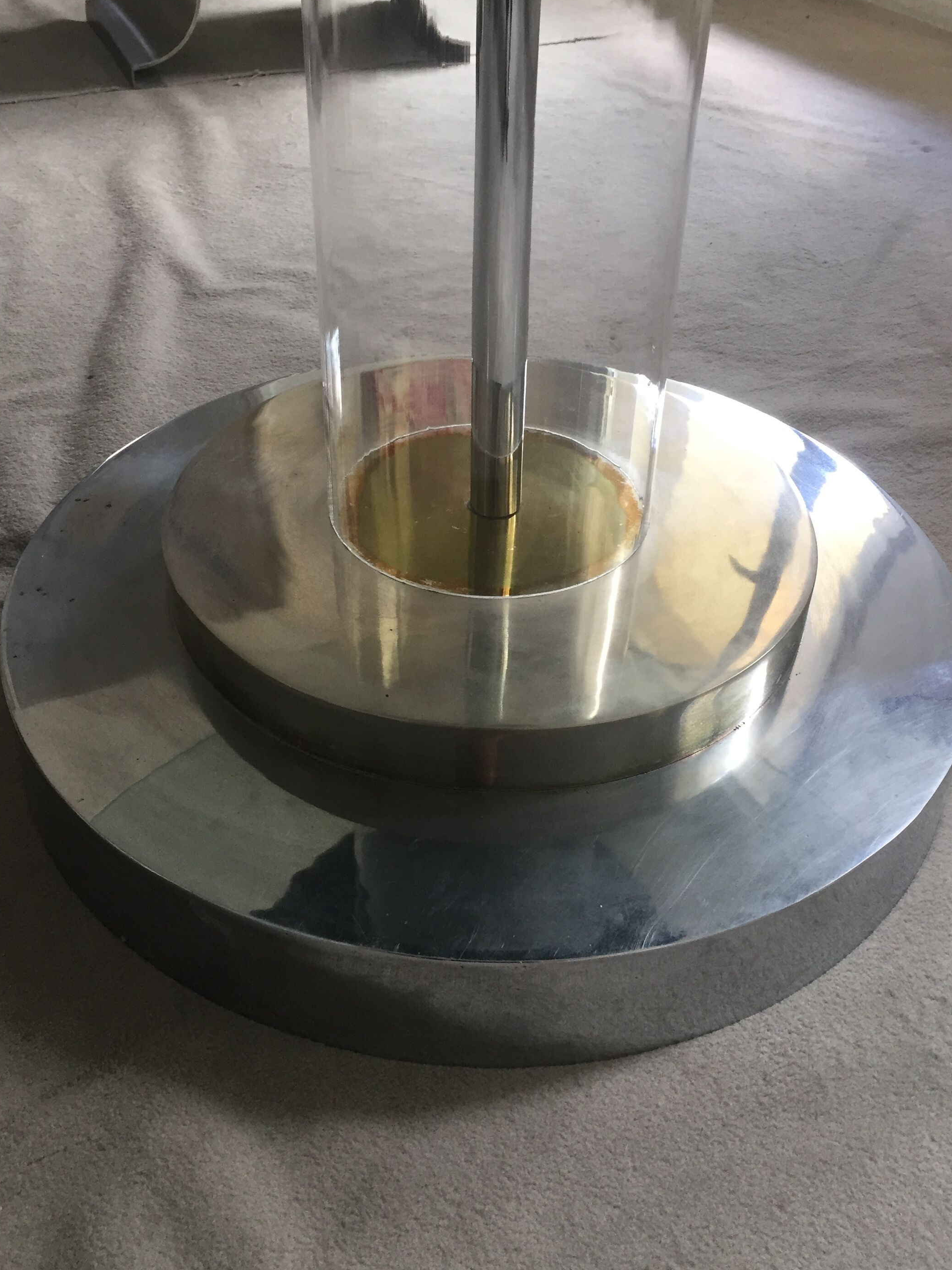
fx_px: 1247
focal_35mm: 34
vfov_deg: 53.8
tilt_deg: -35.8
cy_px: 556
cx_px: 494
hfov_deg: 41.8
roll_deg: -2.4
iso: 64
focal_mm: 4.15
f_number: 2.2
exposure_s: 1/33
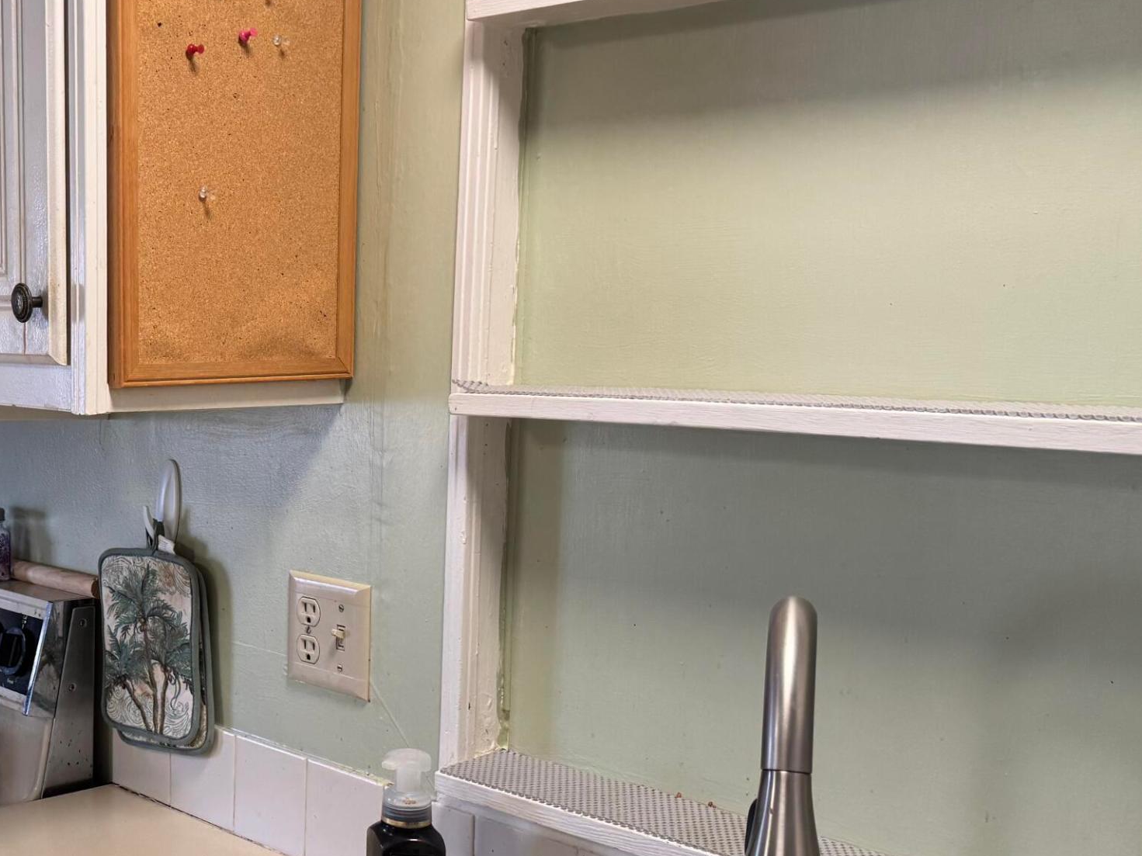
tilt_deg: -8.0
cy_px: 543
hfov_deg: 38.0
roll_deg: +0.0
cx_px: 134
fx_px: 1550
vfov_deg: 30.7
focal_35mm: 47
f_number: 1.78
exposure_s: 1/120
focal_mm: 6.76
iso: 200
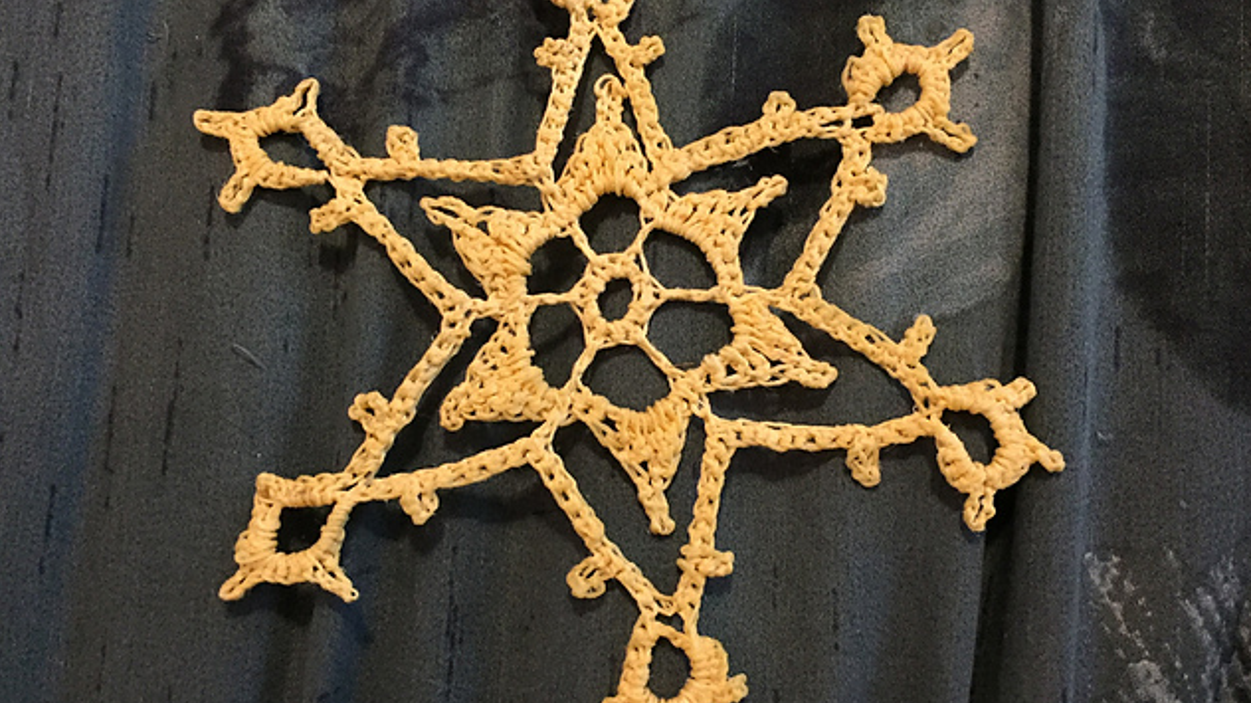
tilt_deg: -71.1
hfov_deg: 61.0
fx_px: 1061
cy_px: 333
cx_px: 627
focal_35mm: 32
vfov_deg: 36.6
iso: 200
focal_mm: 4.15
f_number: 2.2
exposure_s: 1/30
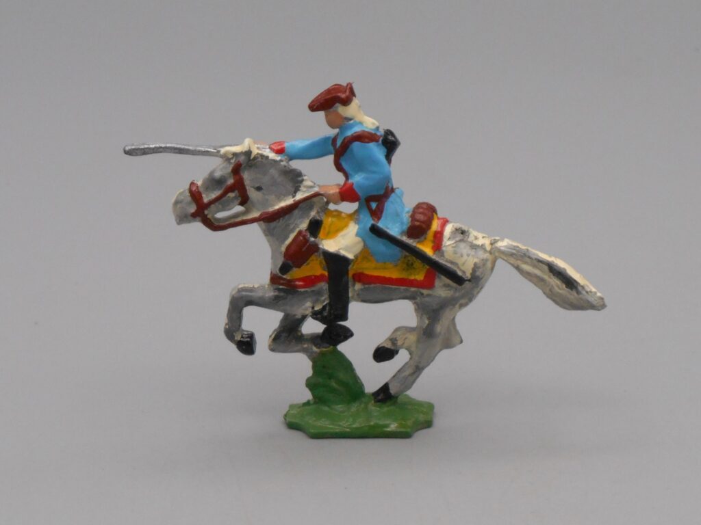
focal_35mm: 105
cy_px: 262
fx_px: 2126
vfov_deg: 14.1
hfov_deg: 18.7
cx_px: 350
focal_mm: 18.8
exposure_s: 1/250
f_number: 5.1
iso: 280
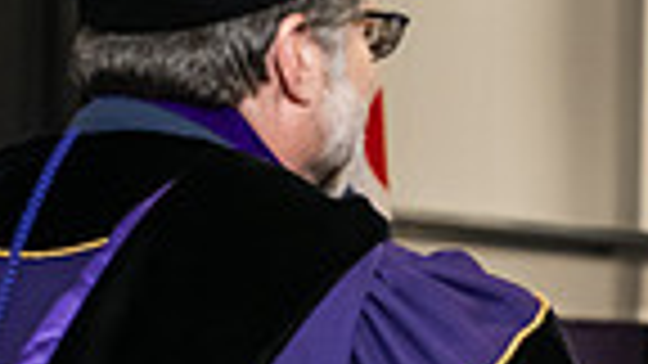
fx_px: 4485
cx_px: 684
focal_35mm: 261
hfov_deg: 8.2
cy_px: 362
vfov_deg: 4.6
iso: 2500
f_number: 5
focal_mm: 62
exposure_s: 1/200
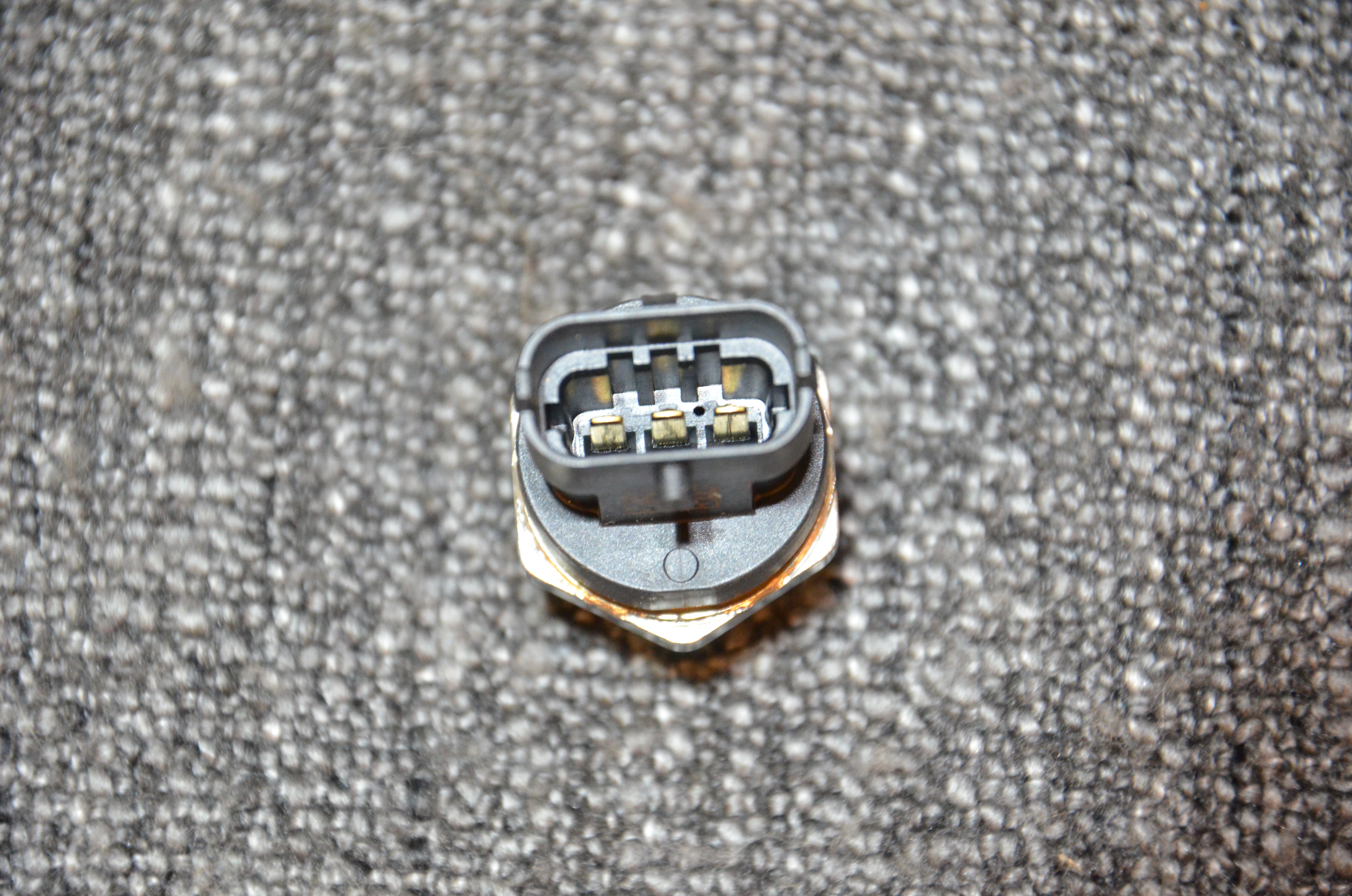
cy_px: 448
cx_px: 676
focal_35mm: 158
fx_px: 5903
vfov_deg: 8.7
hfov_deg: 13.1
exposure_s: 1/60
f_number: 6.3
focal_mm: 105
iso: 2500
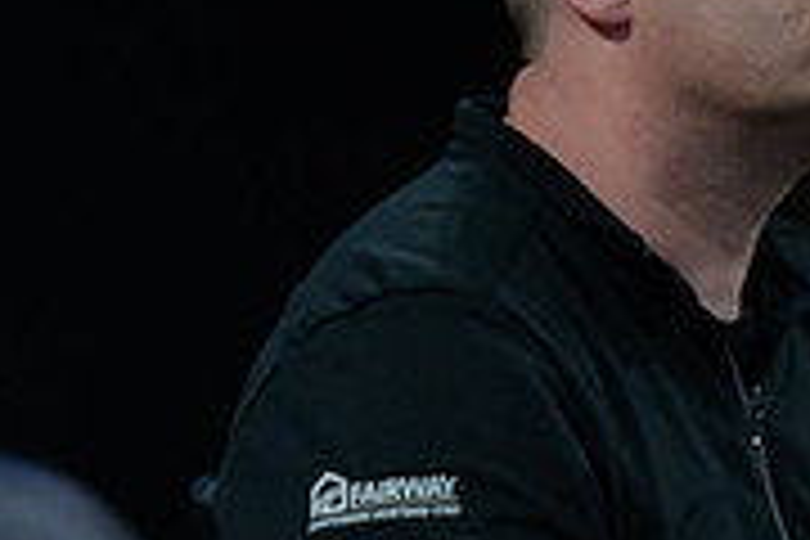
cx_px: -308
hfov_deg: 2.2
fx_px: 21531
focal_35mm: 957
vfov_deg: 1.4
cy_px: 673
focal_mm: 200
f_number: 2.8
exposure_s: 1/800
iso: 3600
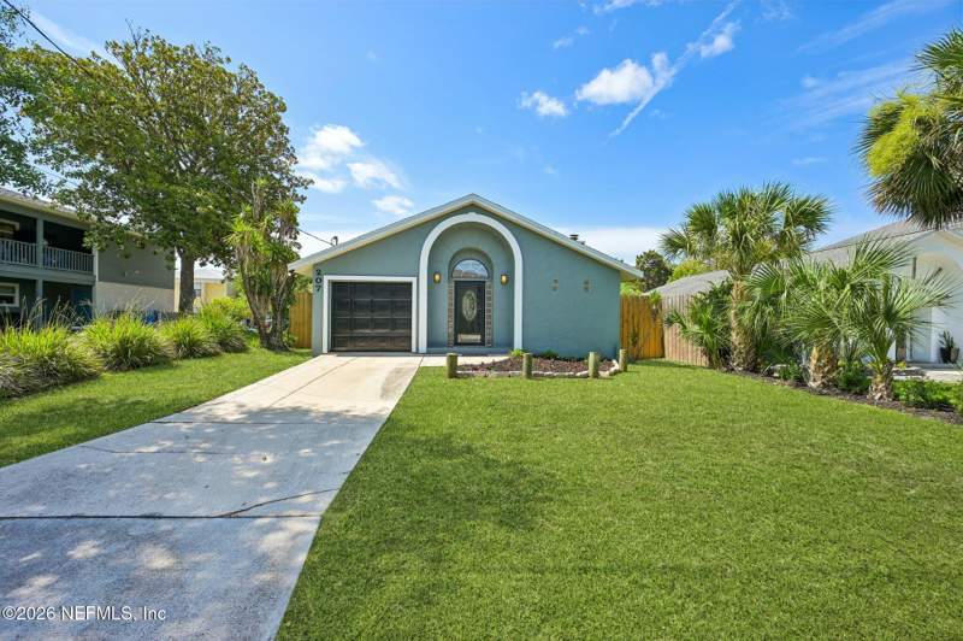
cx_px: 482
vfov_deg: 81.1
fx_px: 374
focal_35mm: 14
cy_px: 320
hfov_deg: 104.3
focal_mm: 14
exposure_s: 1/180
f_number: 8
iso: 100
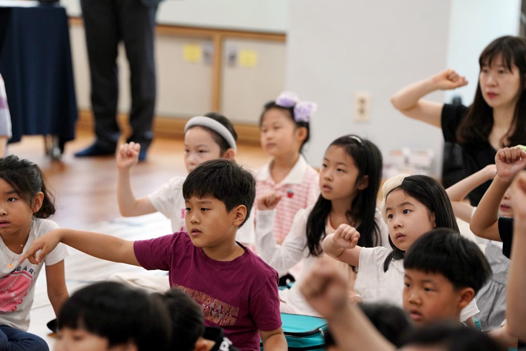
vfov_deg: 6.9
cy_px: 176
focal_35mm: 200
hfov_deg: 10.3
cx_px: 263
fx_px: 2922
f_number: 4
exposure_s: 1/250
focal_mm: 200
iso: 2000
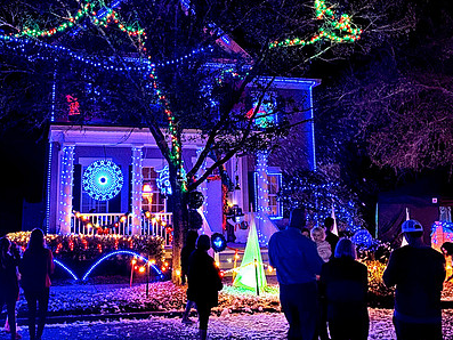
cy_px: 131
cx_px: 163
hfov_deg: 48.4
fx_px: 497
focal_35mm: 38
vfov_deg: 37.5
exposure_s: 1/17
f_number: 1.8
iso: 1000
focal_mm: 4.25
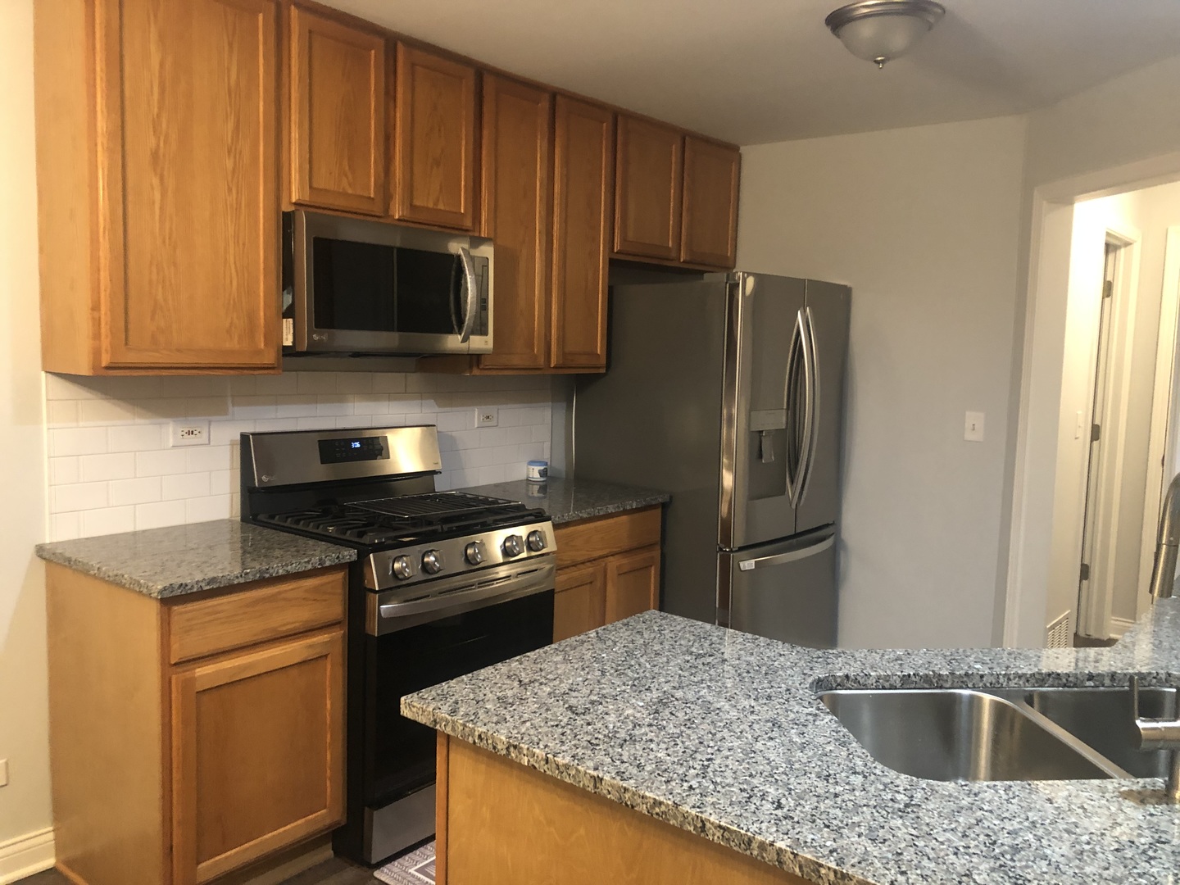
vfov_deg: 49.7
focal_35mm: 28
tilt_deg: -5.5
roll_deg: -1.6
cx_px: 590
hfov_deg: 63.4
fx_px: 954
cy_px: 442
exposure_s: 1/13
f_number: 1.8
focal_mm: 3.99
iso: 100
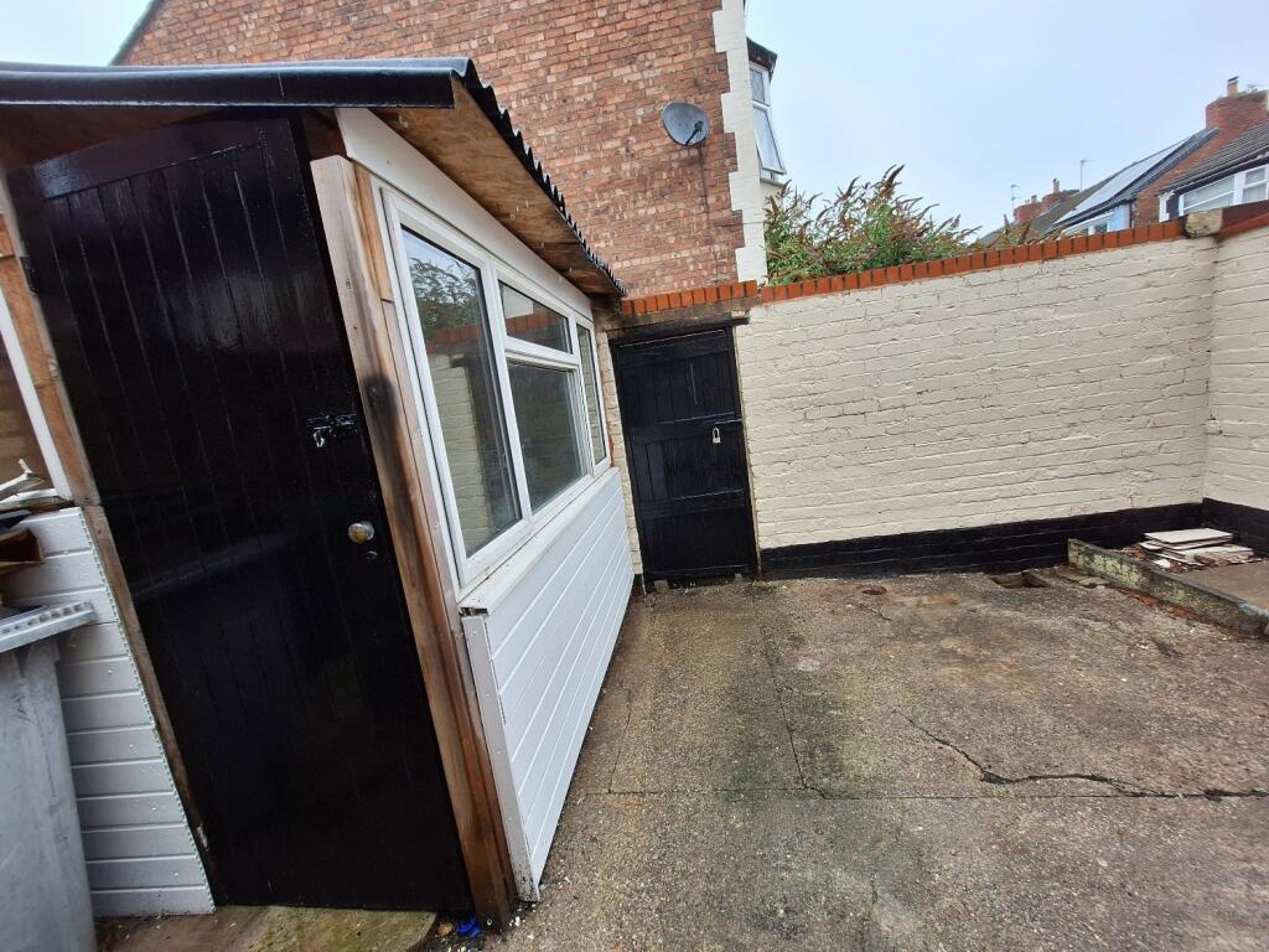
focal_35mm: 13
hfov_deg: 106.2
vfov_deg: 89.9
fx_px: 477
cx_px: 634
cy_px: 476
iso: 40
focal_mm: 1.74
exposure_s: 1/182
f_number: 2.2
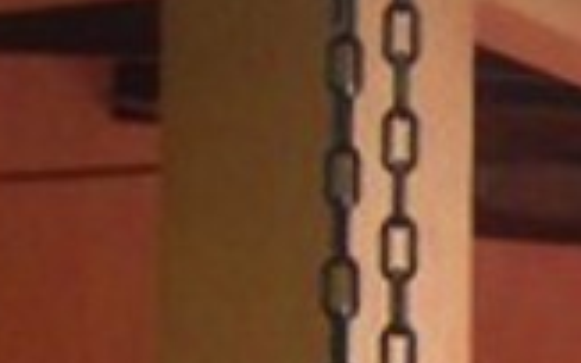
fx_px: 3786
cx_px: 1272
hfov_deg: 8.2
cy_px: 786
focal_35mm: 239
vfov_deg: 5.4
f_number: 3.4
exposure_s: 1/180
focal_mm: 5.6
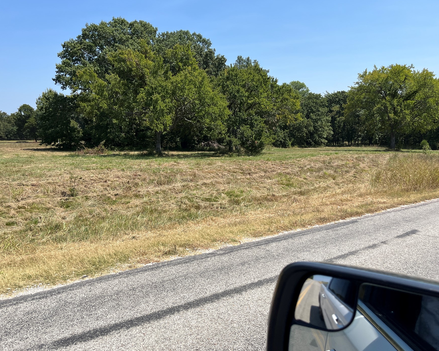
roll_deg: -1.9
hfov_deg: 62.2
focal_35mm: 28
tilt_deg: -6.0
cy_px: 173
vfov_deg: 51.5
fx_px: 364
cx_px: 217
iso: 50
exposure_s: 1/3311
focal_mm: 5.1
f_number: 1.6
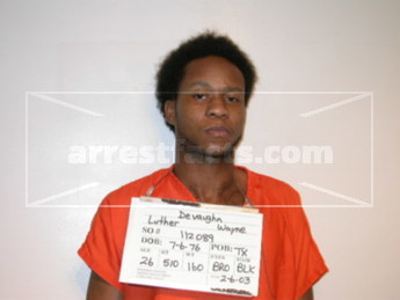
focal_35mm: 59
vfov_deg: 24.8
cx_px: 200
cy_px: 150
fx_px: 682
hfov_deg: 32.7
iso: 100
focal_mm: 12.2
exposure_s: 1/60.3
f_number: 3
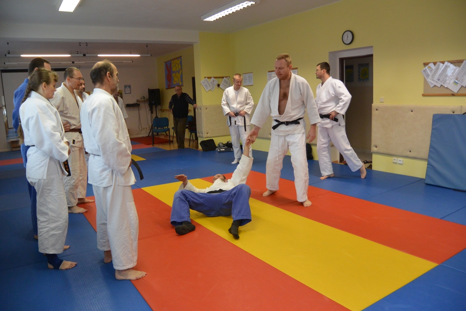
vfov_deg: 47.9
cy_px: 156
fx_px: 349
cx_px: 233
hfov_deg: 67.4
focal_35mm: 27
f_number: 4
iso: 400
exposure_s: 1/60
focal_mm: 10
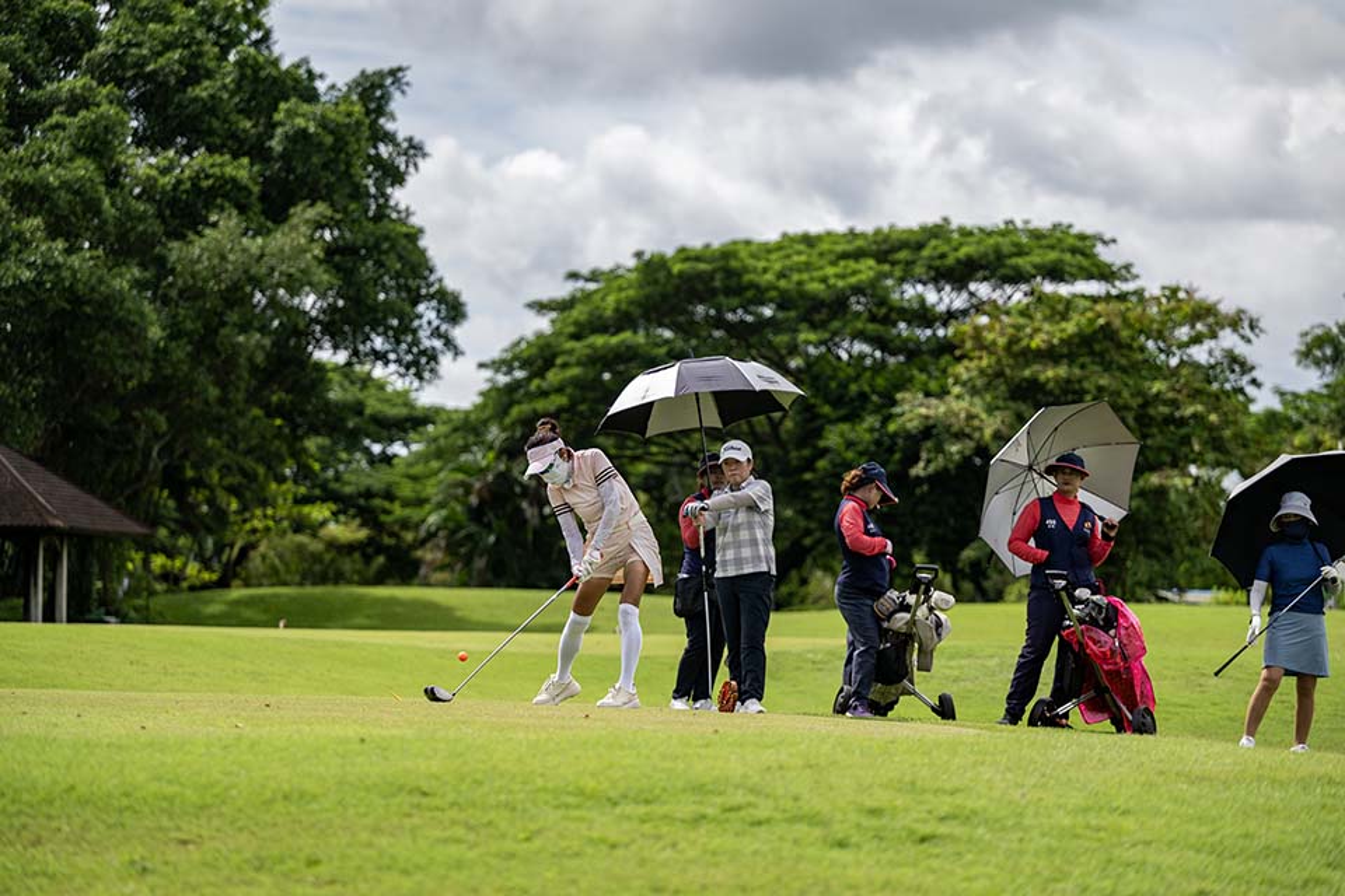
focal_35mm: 110
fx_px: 4109
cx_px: 672
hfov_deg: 18.6
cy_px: 448
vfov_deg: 12.5
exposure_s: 1/5000
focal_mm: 110
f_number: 2.8
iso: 360
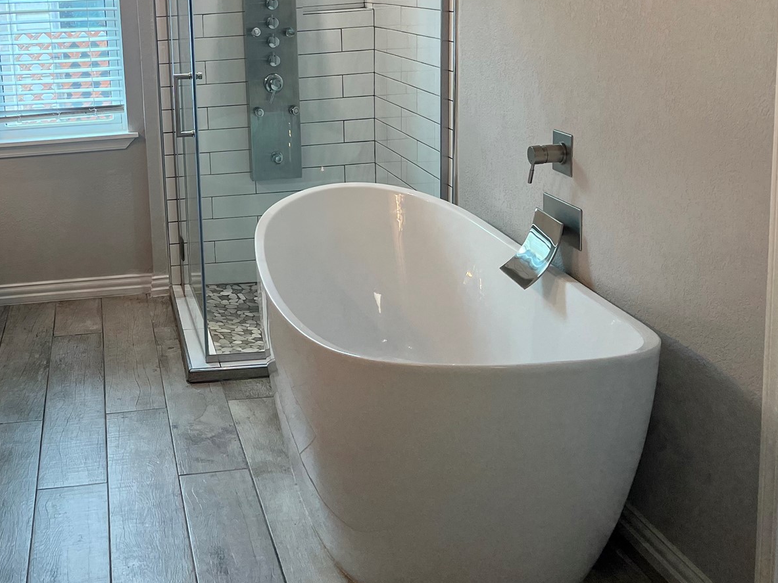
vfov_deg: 31.5
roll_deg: +2.3
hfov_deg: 40.8
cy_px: 137
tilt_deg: -9.7
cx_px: 186
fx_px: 1011
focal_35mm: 45
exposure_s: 1/121
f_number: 1.5
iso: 64
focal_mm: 5.7
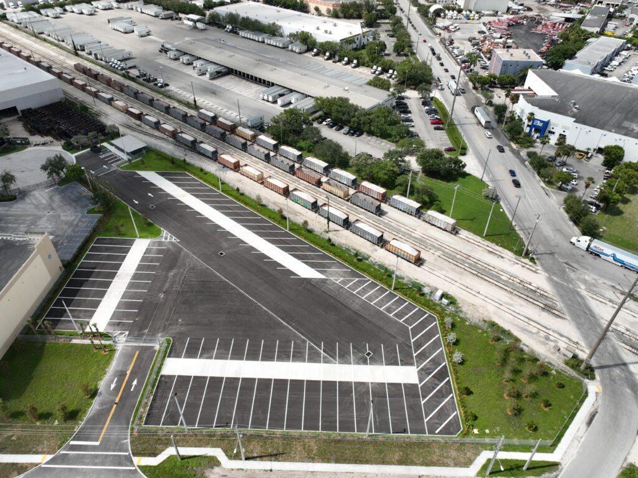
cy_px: 239
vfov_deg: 56.8
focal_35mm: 24
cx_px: 319
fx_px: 442
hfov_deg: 71.6
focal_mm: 12.29
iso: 100
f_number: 2.8
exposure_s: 1/2500
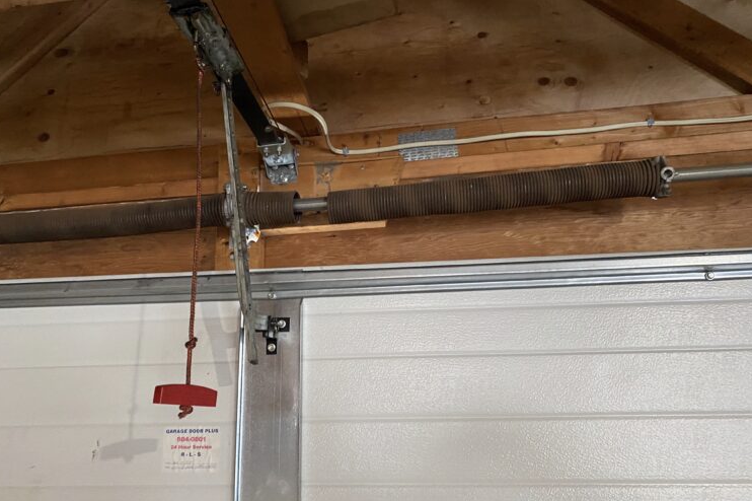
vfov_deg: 46.3
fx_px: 585
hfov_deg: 65.5
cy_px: 275
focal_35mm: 28
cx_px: 366
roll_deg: +0.8
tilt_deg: +18.2
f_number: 1.8
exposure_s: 1/30
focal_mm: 4.25
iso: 500
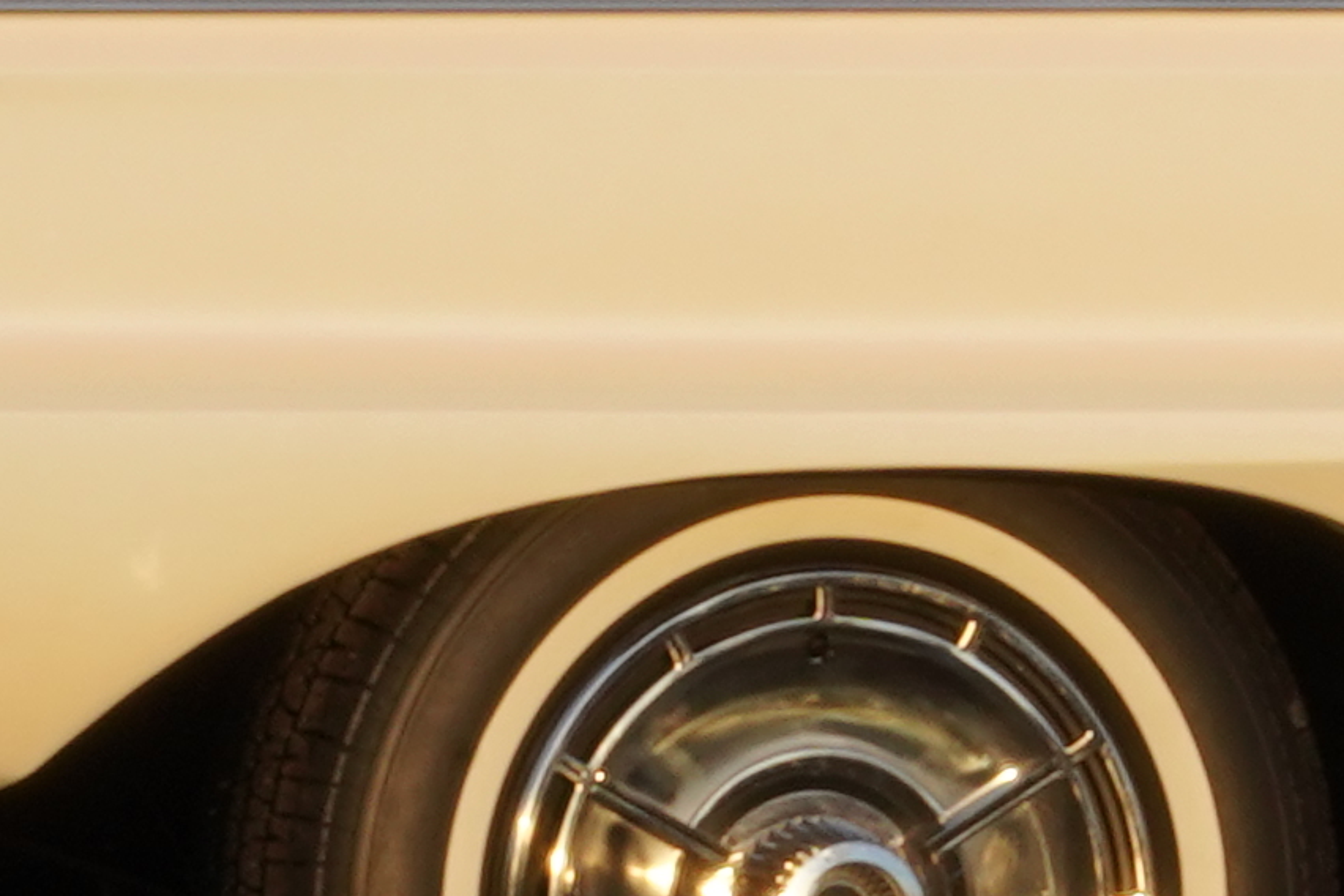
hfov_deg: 4.4
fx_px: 17359
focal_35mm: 465
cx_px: 1959
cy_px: -711
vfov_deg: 2.9
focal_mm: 66
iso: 800
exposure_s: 1/50
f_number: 36
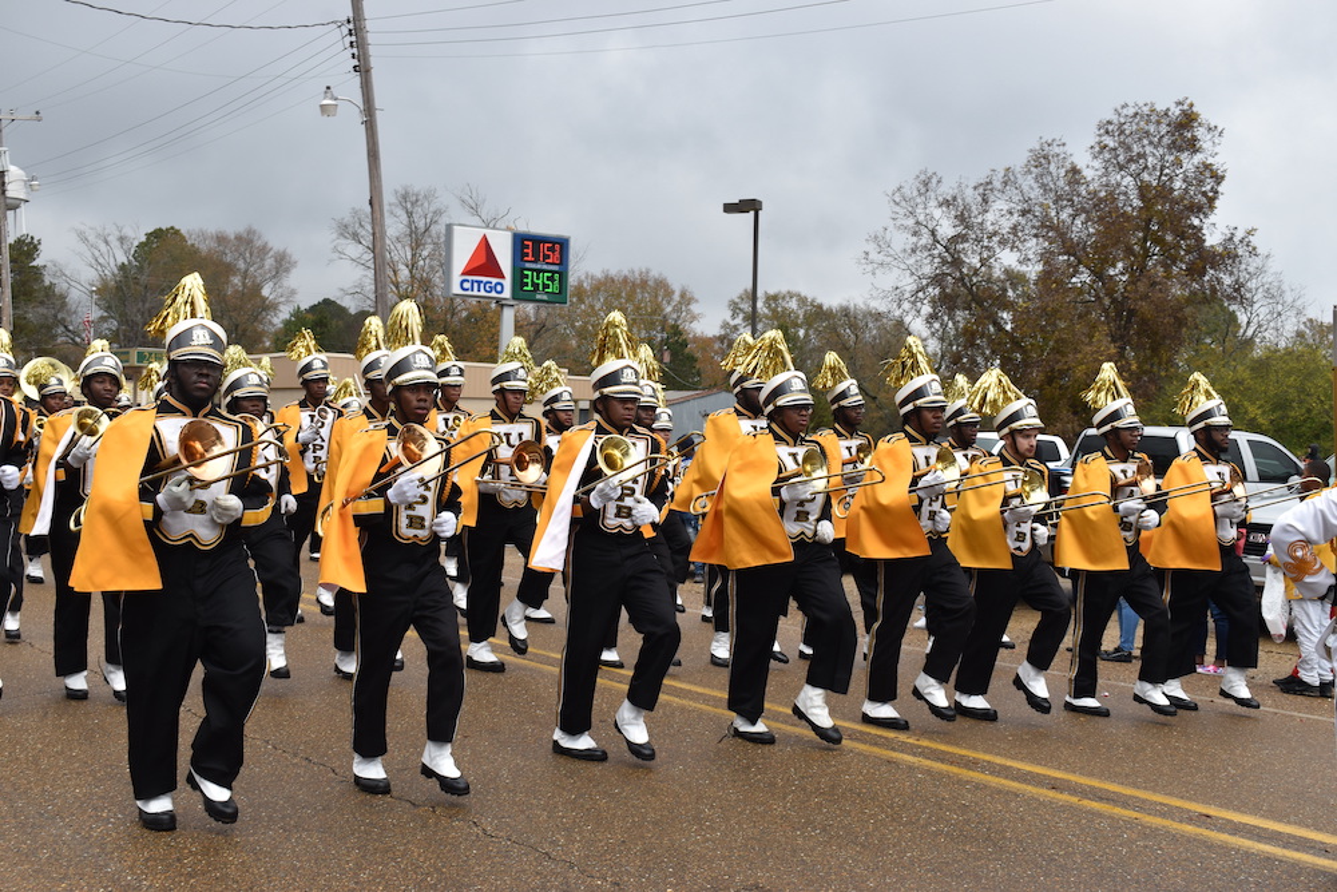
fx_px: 1727
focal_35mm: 46
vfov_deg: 29.0
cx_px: 668
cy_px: 446
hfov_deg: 42.3
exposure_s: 1/250
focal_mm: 31
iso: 140
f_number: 8
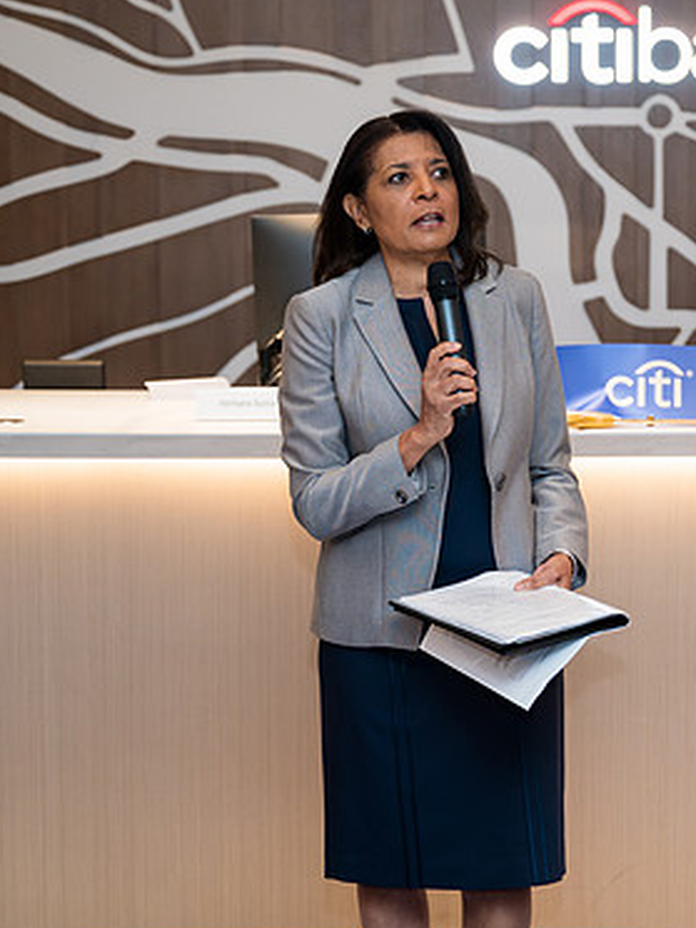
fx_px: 2547
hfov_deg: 15.4
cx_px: 575
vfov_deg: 20.6
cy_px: 444
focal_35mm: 95
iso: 400
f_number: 3.2
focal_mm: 60
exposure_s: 1/160
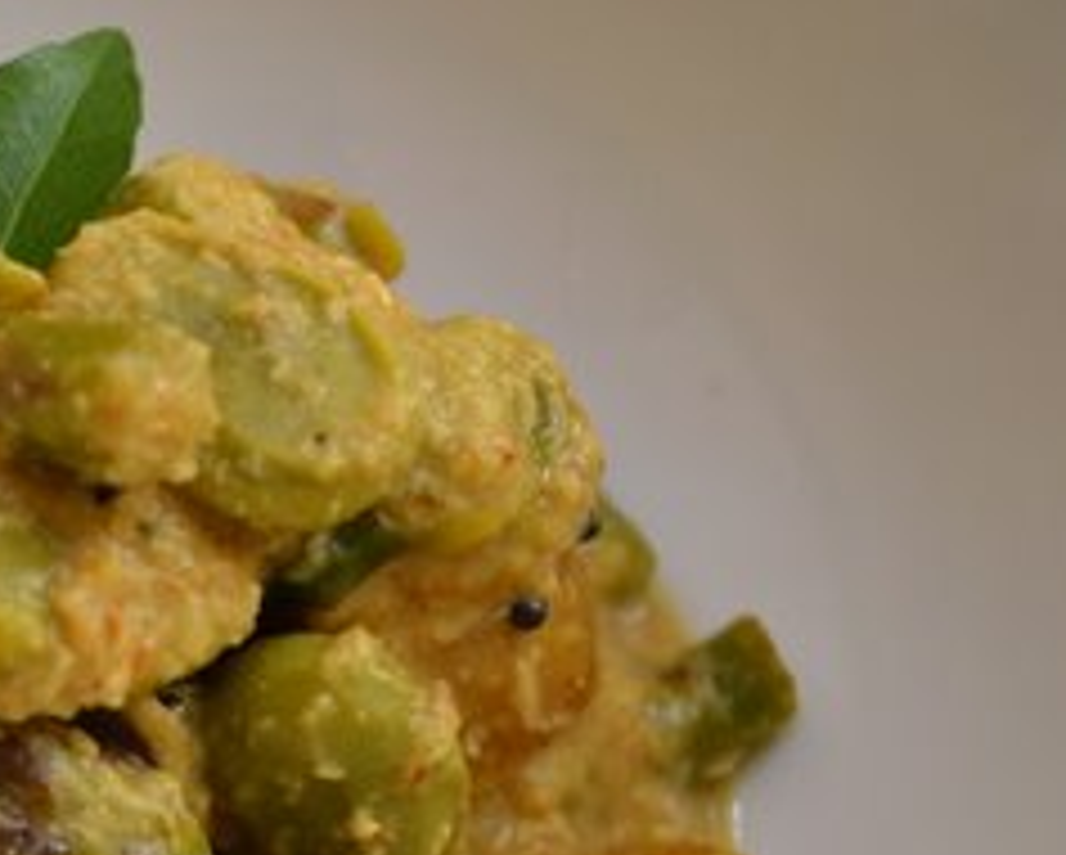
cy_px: 639
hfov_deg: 24.7
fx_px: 2337
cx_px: 49
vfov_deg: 20.6
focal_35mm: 74
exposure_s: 1/50
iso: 800
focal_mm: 26
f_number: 4.2
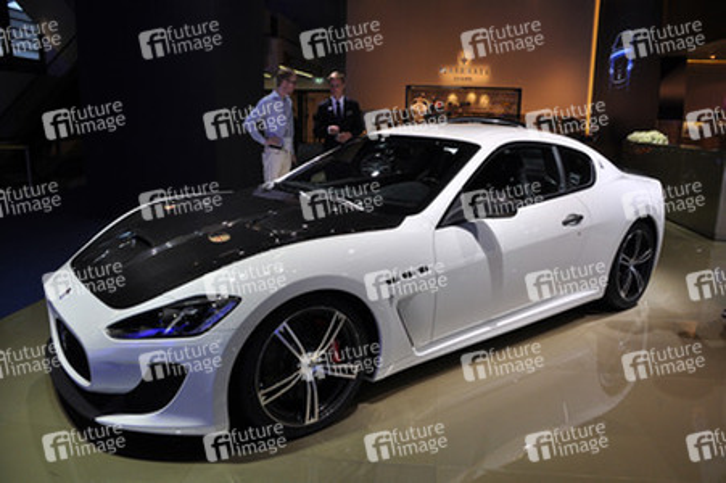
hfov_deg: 67.4
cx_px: 363
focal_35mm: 27
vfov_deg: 47.9
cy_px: 242
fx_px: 544
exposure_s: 1/160
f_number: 5.6
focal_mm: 18
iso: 640
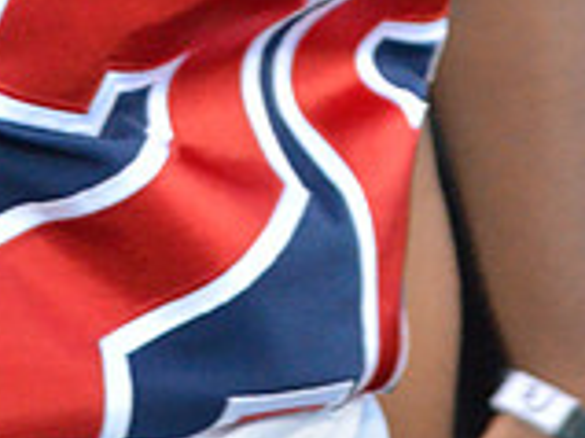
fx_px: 5134
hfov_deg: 6.5
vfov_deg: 4.8
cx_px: 265
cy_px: -600
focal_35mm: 304
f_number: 4.5
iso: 4000
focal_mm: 58
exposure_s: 1/500
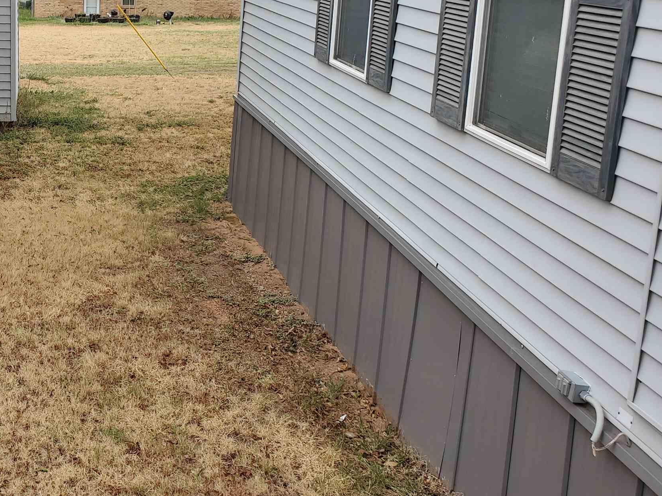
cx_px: 61
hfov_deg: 37.0
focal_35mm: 48
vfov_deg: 29.8
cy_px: 130
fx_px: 918
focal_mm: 4.3
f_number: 2.4
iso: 50
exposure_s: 1/439
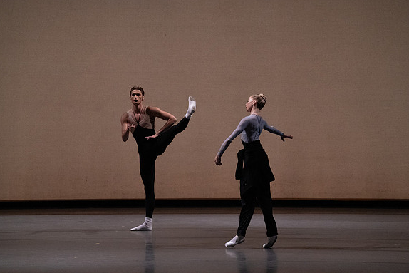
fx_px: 2261
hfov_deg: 10.3
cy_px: 136
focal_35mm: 199
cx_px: 203
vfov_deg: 6.9
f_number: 6.3
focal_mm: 197
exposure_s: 1/500
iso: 12800
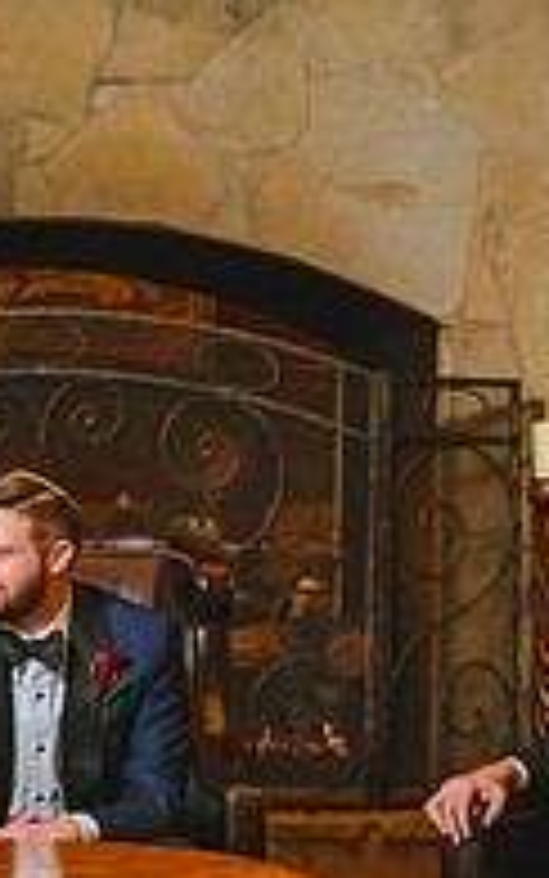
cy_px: 642
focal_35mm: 106
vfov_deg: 19.5
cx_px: 18
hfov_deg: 12.2
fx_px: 2536
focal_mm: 35
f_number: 3.5
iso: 1600
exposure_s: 1/100
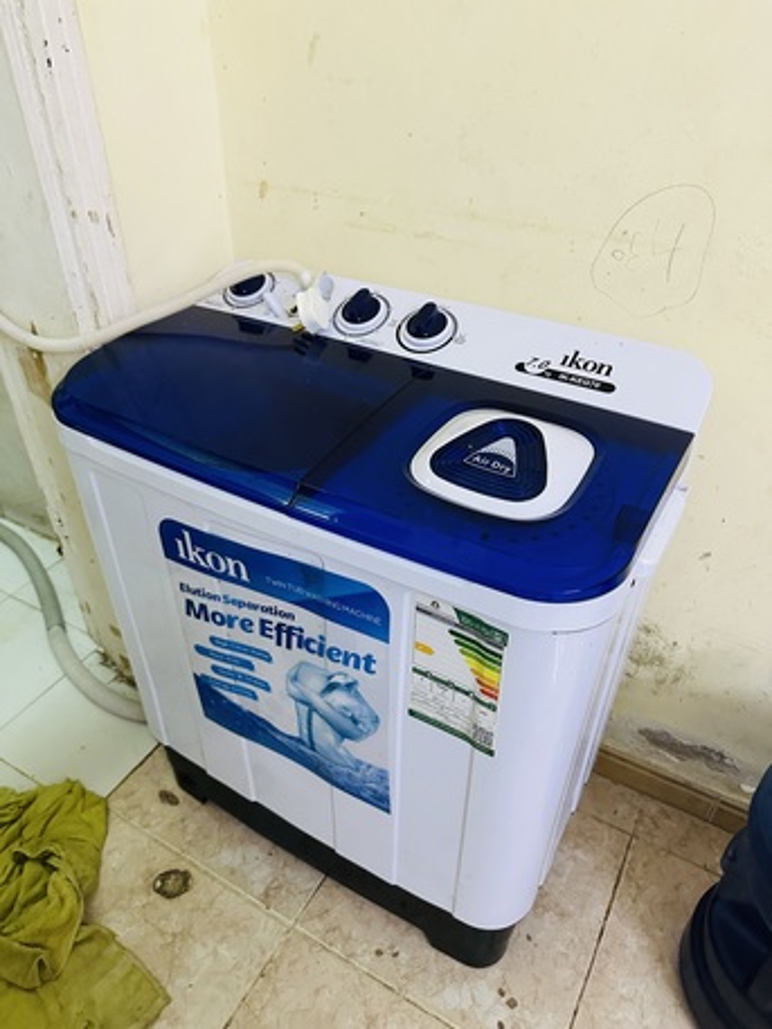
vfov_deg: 71.6
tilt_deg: -35.9
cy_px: 514
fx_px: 713
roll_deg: -1.0
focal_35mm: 24
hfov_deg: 56.8
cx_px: 386
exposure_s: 1/60
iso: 800
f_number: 1.78
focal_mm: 6.86
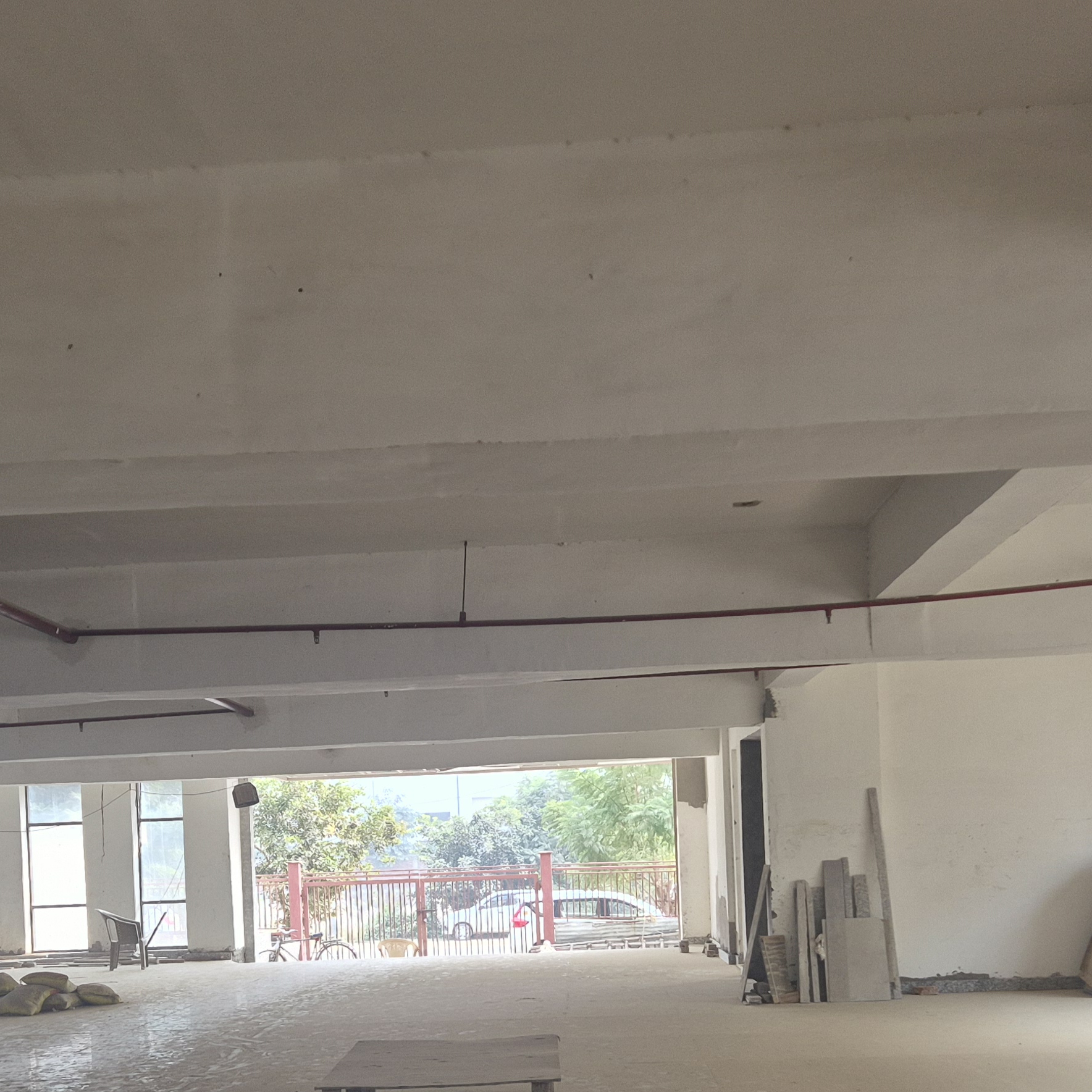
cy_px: 866
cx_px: 444
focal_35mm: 46
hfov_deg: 36.7
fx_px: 1642
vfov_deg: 35.6
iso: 50
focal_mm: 5.4
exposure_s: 1/180
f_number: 1.8
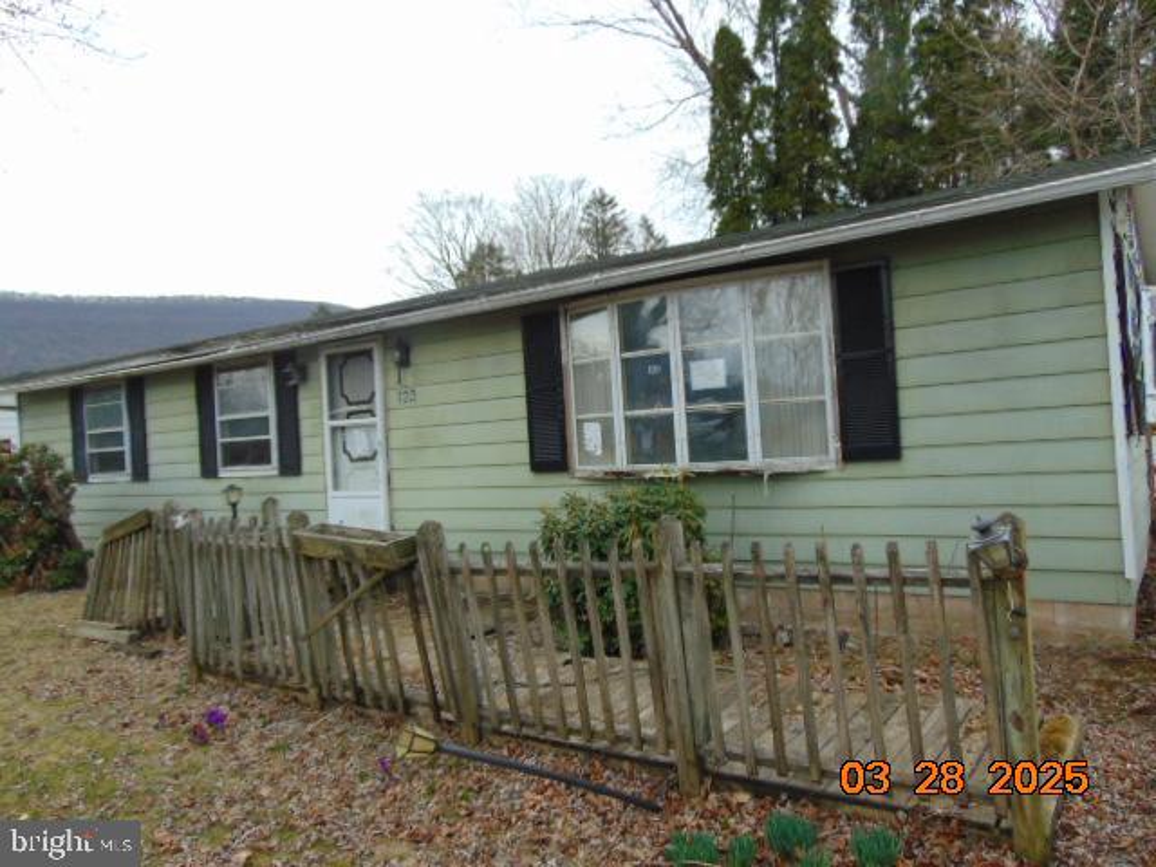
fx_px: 835
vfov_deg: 54.9
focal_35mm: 25
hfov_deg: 69.4
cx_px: 578
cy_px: 434
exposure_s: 1/250
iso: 80
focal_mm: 4.5
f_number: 3
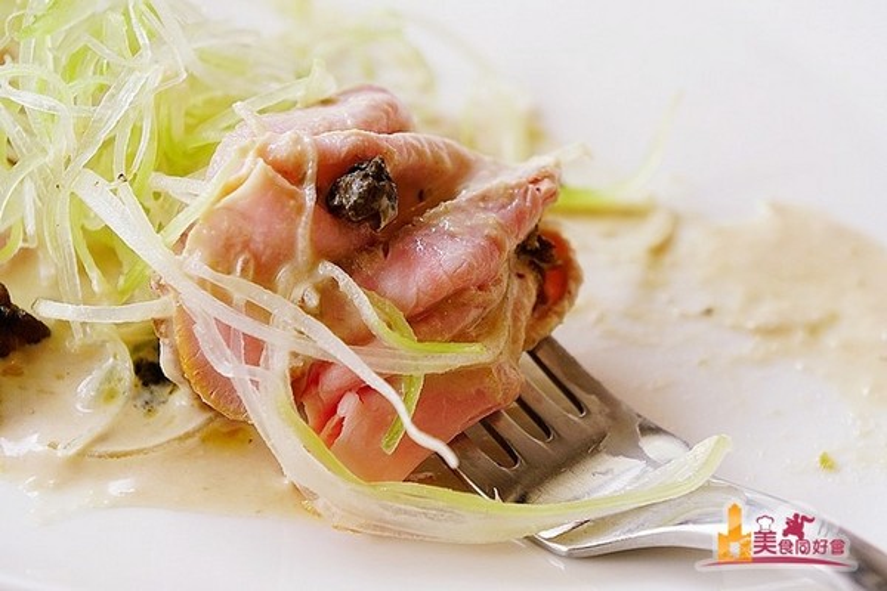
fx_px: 2033
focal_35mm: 82
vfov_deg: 16.6
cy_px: 296
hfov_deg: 24.6
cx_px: 444
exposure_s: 1/80
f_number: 6.3
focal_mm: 55
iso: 500
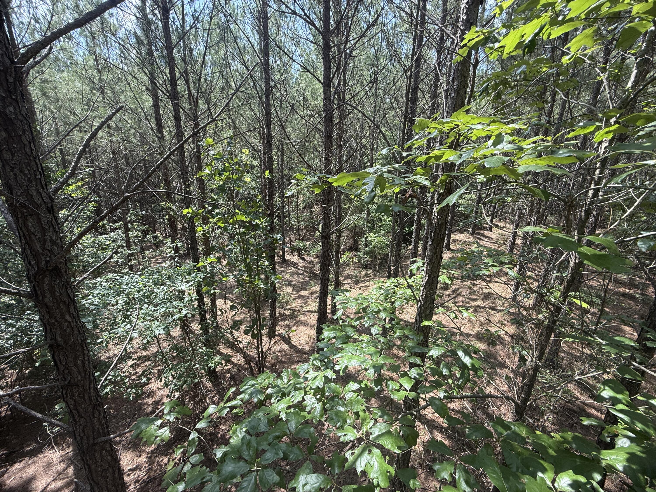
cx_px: 328
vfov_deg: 85.7
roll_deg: -1.2
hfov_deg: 102.1
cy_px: 246
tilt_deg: -16.8
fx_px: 265
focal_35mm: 14
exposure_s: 1/258
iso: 50
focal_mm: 2.22
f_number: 2.2
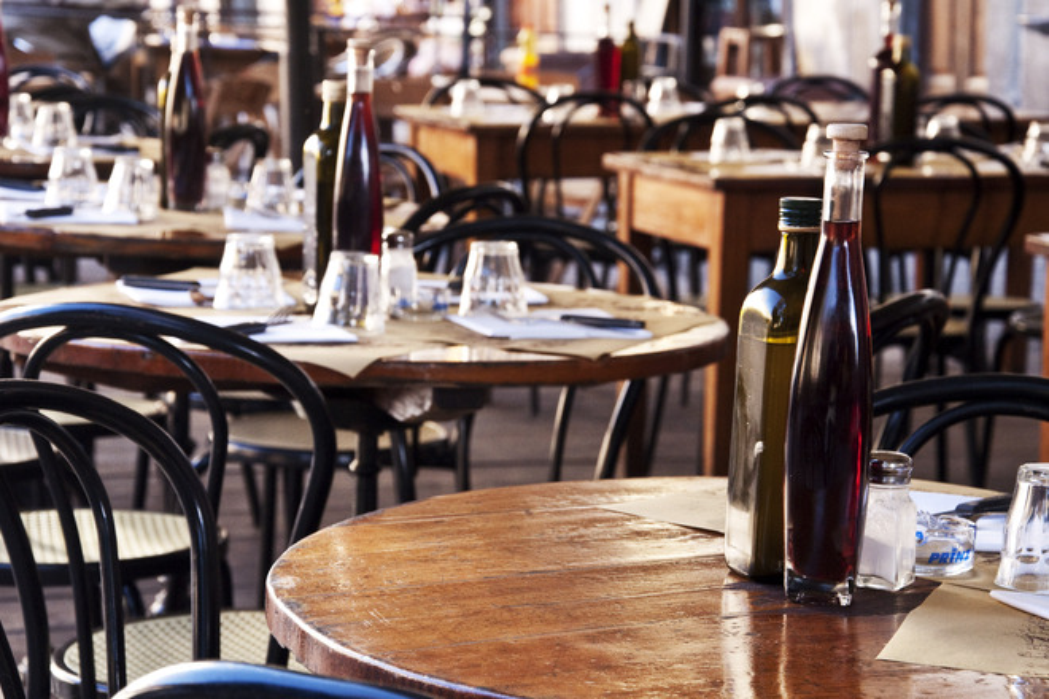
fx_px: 3059
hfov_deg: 19.5
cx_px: 524
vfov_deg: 13.0
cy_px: 350
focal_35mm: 105
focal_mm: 70
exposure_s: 1/160
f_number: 8
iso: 1000
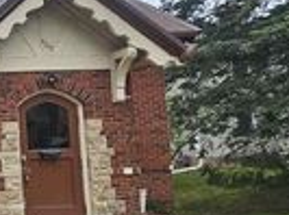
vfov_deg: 29.4
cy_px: 131
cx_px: -230
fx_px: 408
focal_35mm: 49
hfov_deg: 22.4
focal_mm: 2.2
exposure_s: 1/399
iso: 50
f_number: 2.2
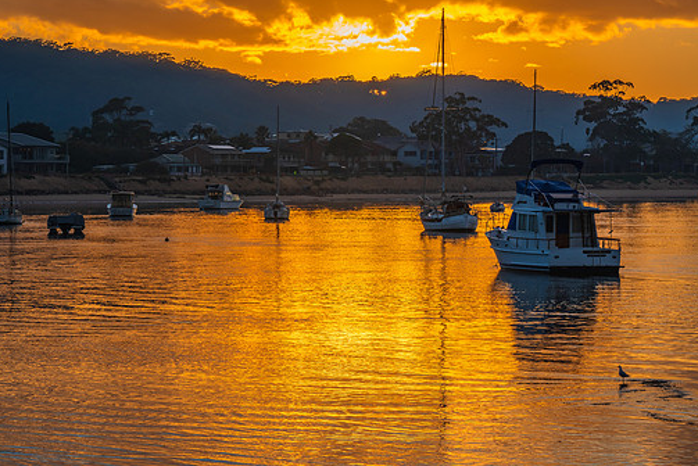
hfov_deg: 15.2
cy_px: 250
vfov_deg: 10.2
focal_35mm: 135
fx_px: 2619
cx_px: 329
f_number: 13
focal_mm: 116
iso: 100
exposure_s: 1/160
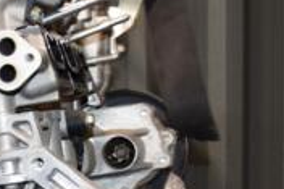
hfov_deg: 16.0
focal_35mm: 123
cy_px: 220
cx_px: -56
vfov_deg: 10.9
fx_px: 969
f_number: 5
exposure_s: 1/60
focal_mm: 24
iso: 800
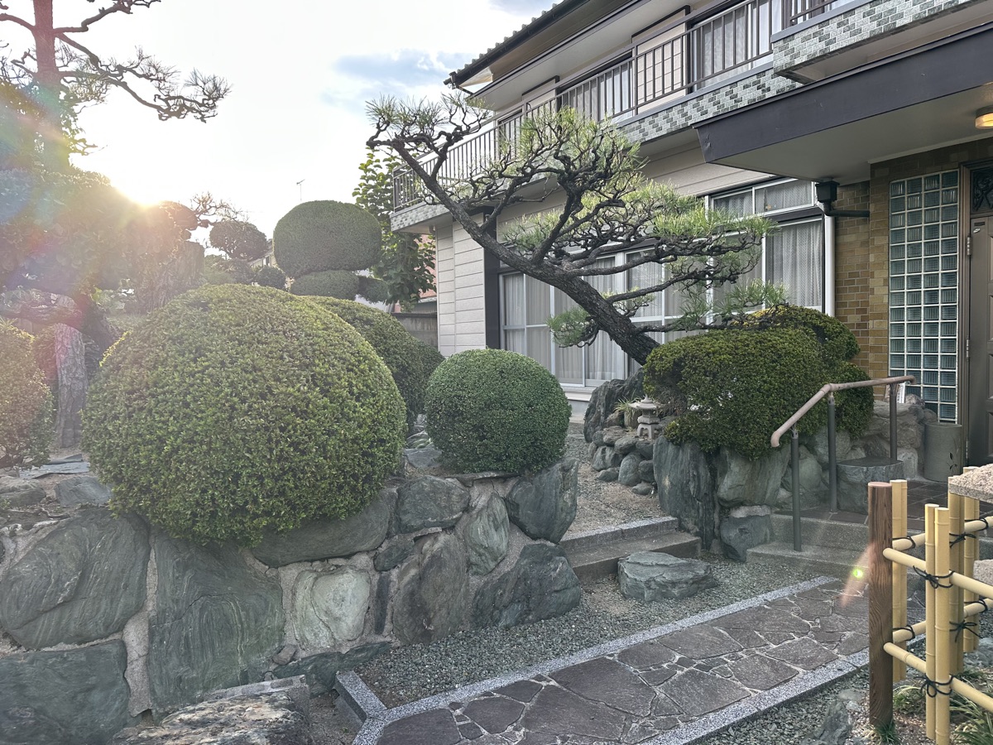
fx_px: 688
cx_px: 496
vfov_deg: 56.8
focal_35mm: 24
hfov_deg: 71.6
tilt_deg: -1.1
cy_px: 372
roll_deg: +0.1
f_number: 1.78
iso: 80
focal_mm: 6.86
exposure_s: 1/773
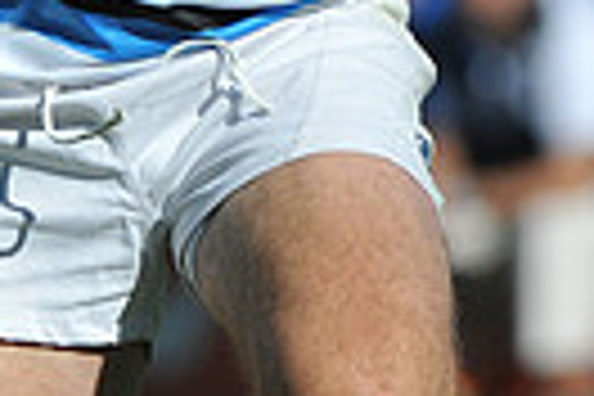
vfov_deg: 0.7
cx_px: 171
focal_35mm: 1971
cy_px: -155
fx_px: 32519
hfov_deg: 1.0
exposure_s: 1/4000
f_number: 3.5
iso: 200
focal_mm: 300
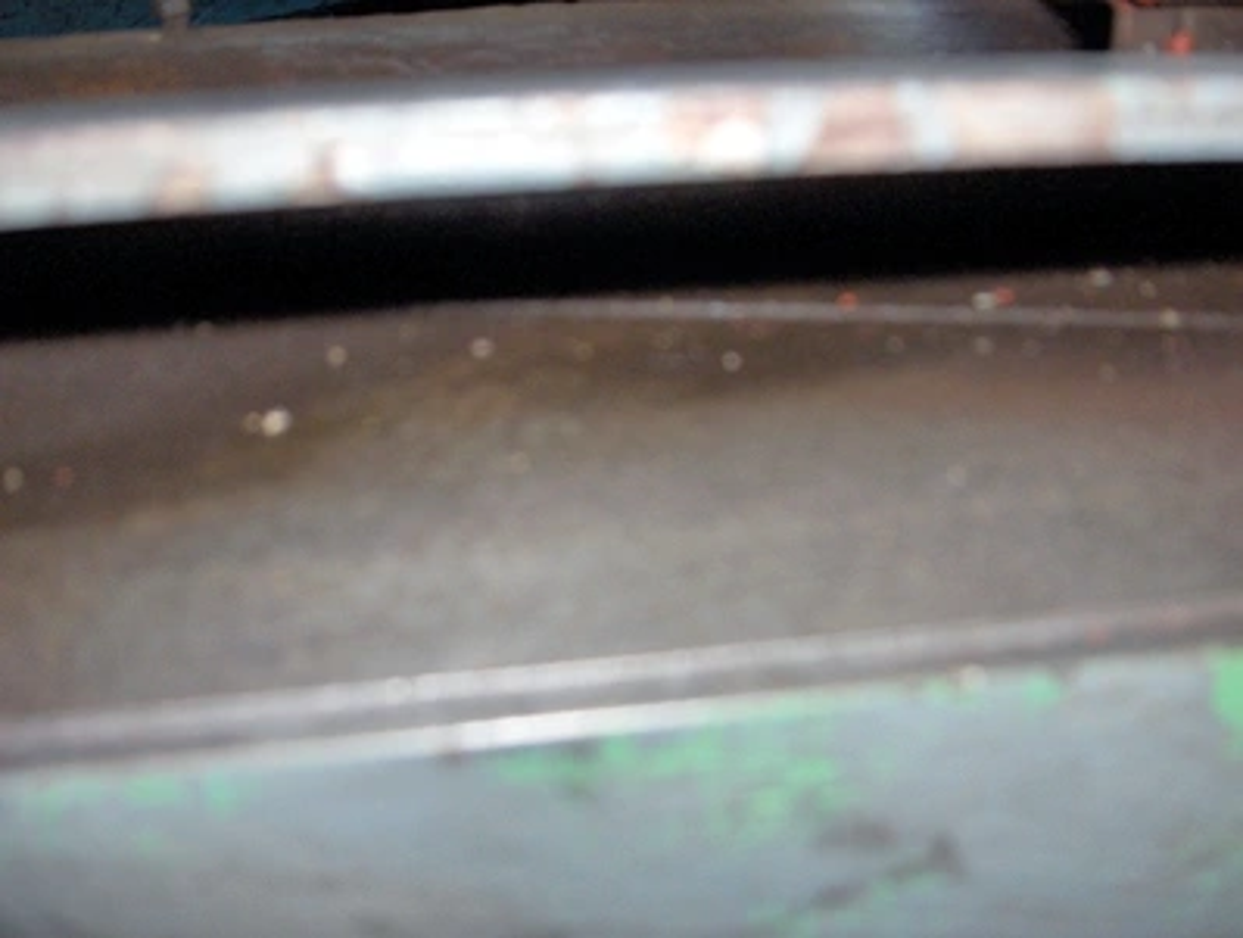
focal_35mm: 39
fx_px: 1403
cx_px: 622
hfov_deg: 47.8
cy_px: 469
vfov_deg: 36.9
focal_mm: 8
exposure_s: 1/60
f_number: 2.8
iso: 100
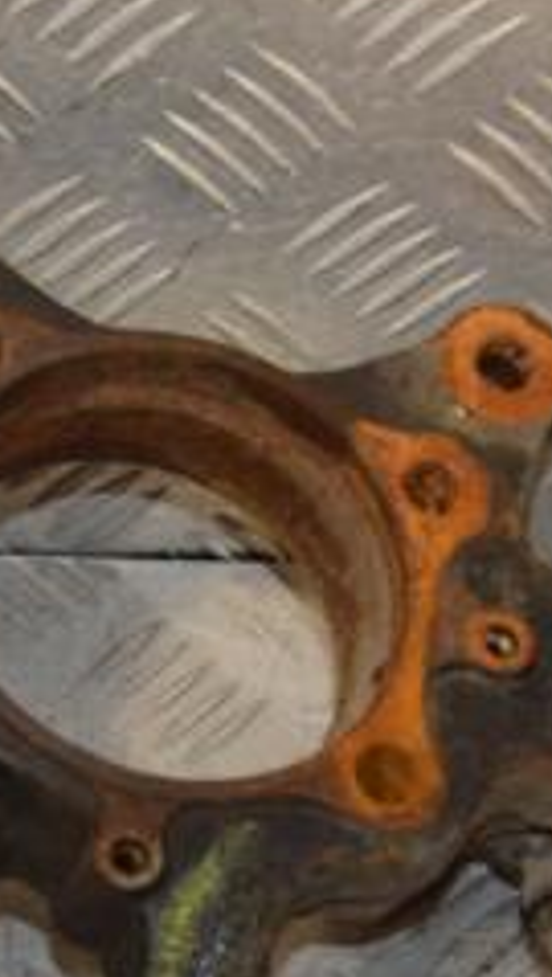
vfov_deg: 15.9
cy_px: 699
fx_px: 3476
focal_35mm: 134
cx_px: 78
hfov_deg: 9.1
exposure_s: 1/200
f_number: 7.1
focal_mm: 34
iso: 800
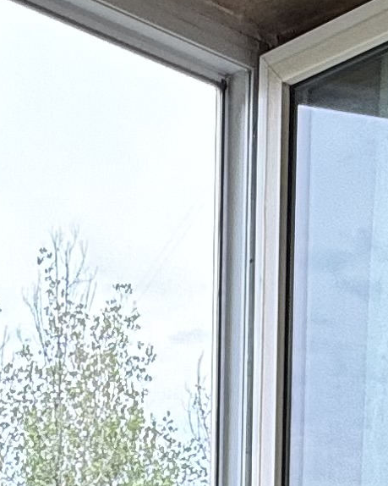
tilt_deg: -11.0
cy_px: 951
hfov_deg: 15.8
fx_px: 1378
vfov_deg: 15.9
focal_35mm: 96
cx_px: 29
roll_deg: +0.8
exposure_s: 1/99
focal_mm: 2.22
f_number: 2.2
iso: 50
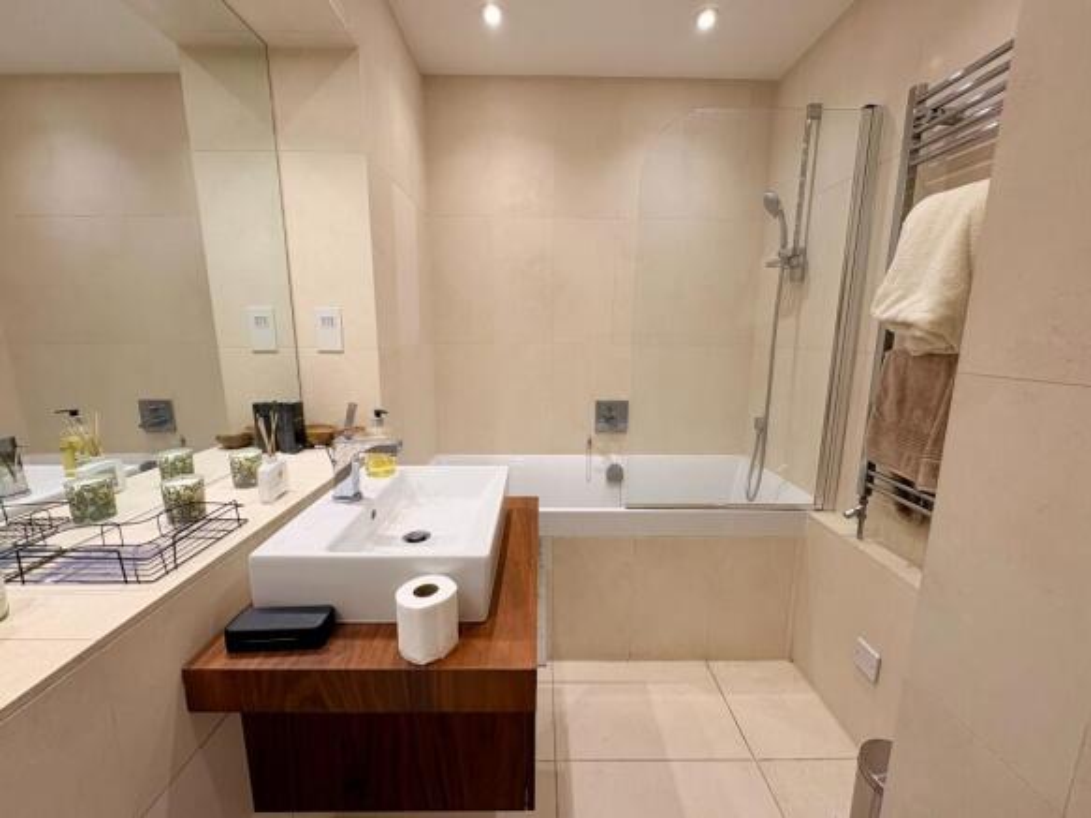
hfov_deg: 102.1
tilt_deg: -10.3
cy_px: 409
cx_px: 546
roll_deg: -0.4
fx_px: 441
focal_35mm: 14
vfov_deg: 85.7
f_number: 2.2
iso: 80
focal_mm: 2.22
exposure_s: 1/100
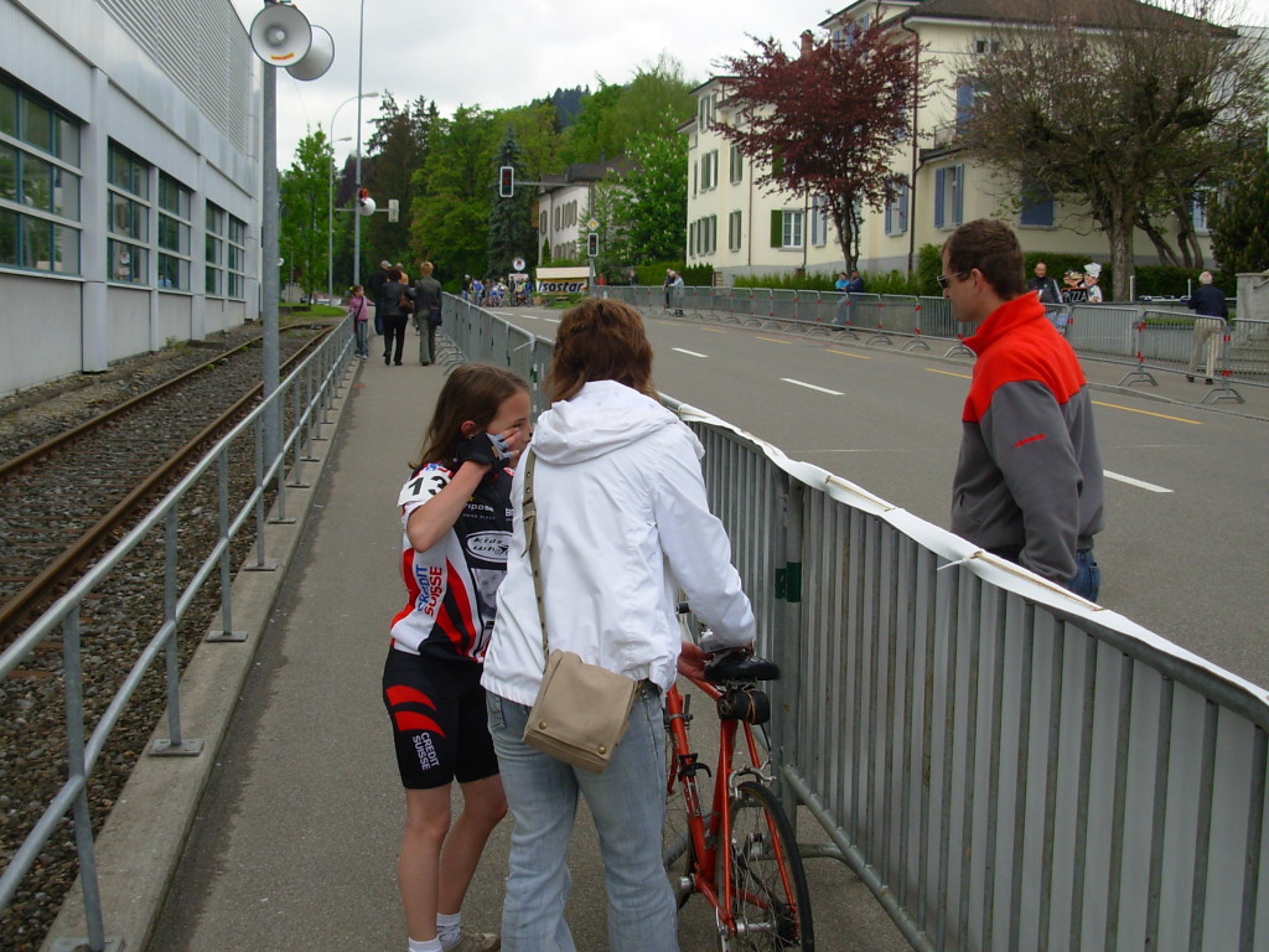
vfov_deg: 32.2
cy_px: 476
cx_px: 634
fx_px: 1650
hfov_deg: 42.1
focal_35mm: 45
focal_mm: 7.5
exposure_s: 1/609
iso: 50
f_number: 3.1
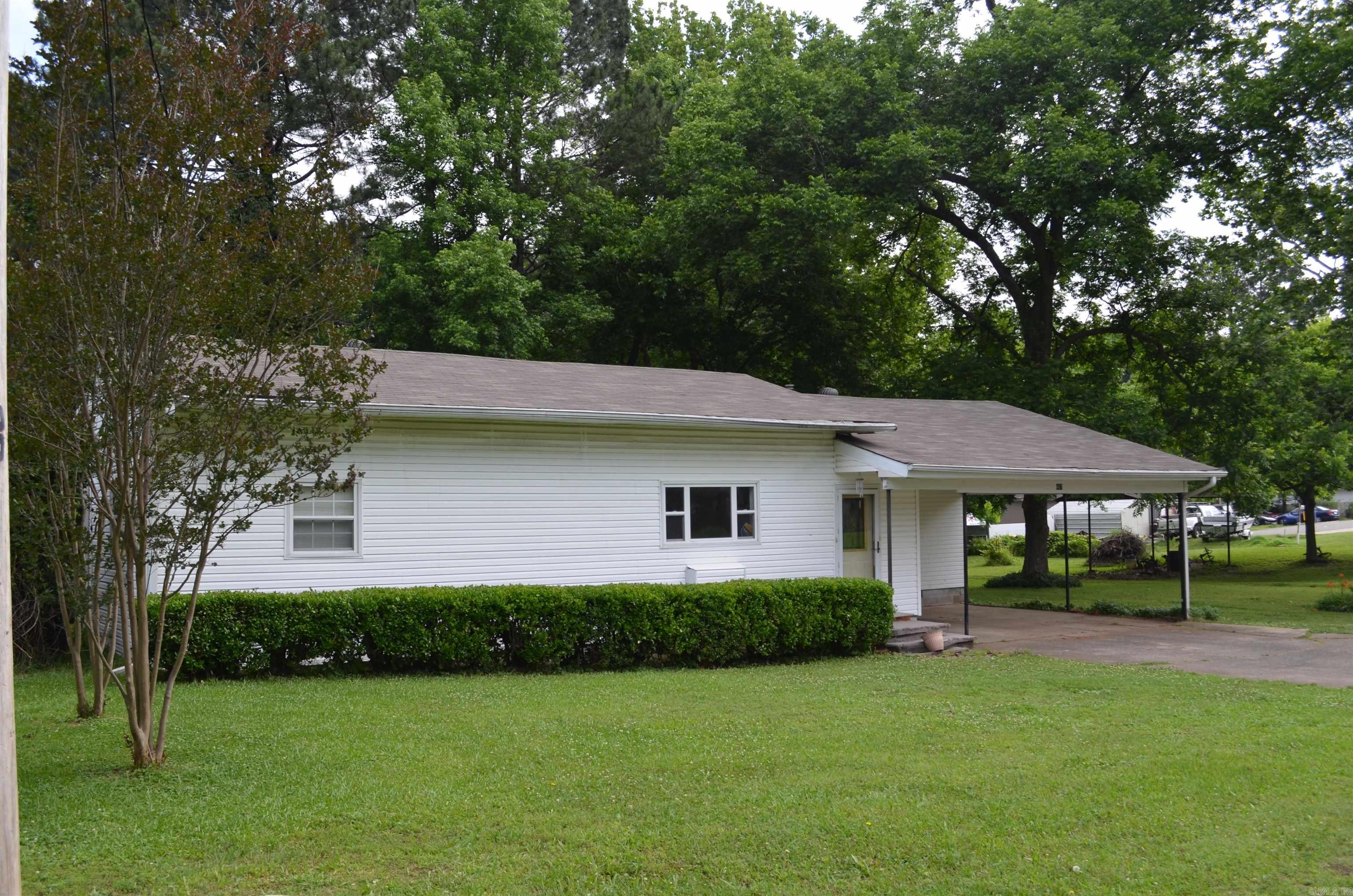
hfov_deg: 57.3
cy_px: 448
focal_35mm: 33
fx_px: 1238
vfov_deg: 39.8
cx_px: 676
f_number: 7.1
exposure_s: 1/200
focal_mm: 22
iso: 200
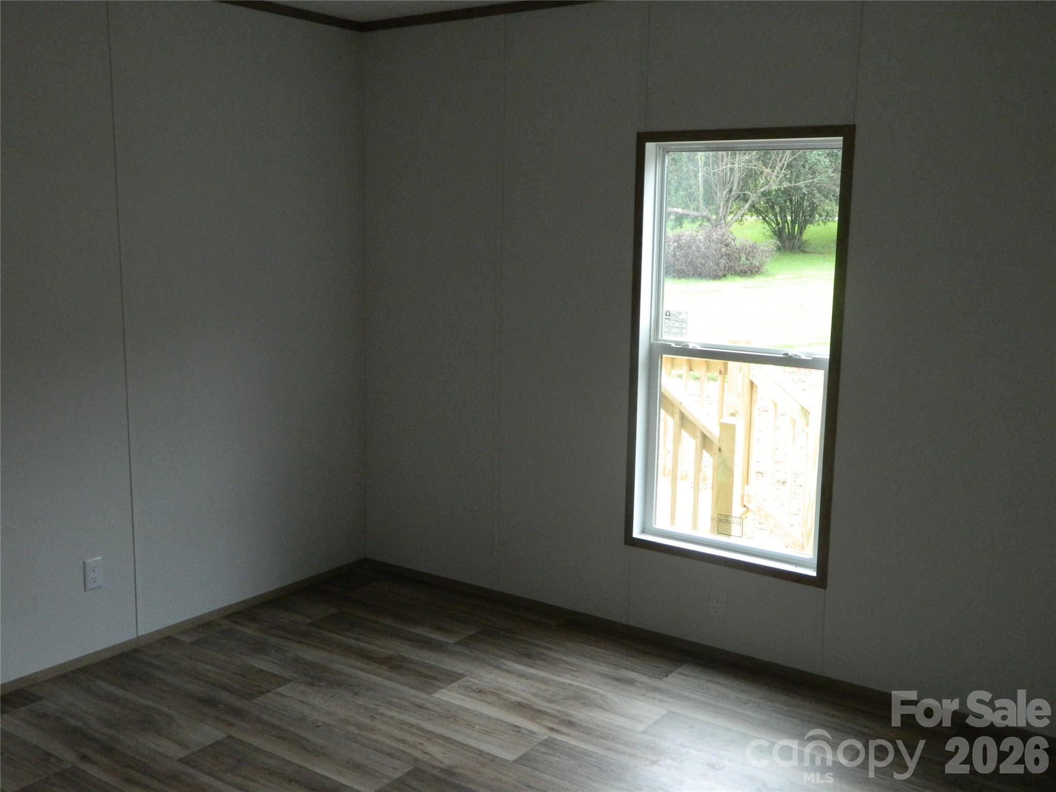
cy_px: 396
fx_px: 1068
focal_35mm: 35
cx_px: 528
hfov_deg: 52.6
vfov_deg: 40.7
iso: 400
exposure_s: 1/160
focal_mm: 6.2
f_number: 3.3
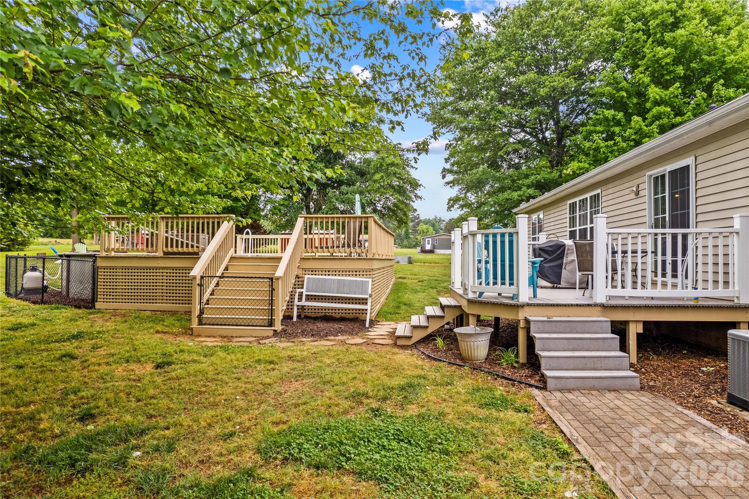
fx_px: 457
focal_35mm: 22
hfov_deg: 78.6
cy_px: 250
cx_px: 374
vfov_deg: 57.2
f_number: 2.8
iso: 120
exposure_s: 1/320
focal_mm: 8.38
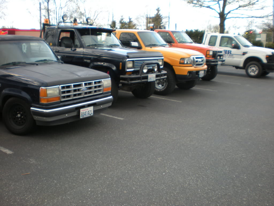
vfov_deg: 37.7
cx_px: 137
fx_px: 301
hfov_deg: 49.0
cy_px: 103
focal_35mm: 38
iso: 85
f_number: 3.1
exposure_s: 1/61
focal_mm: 6.3
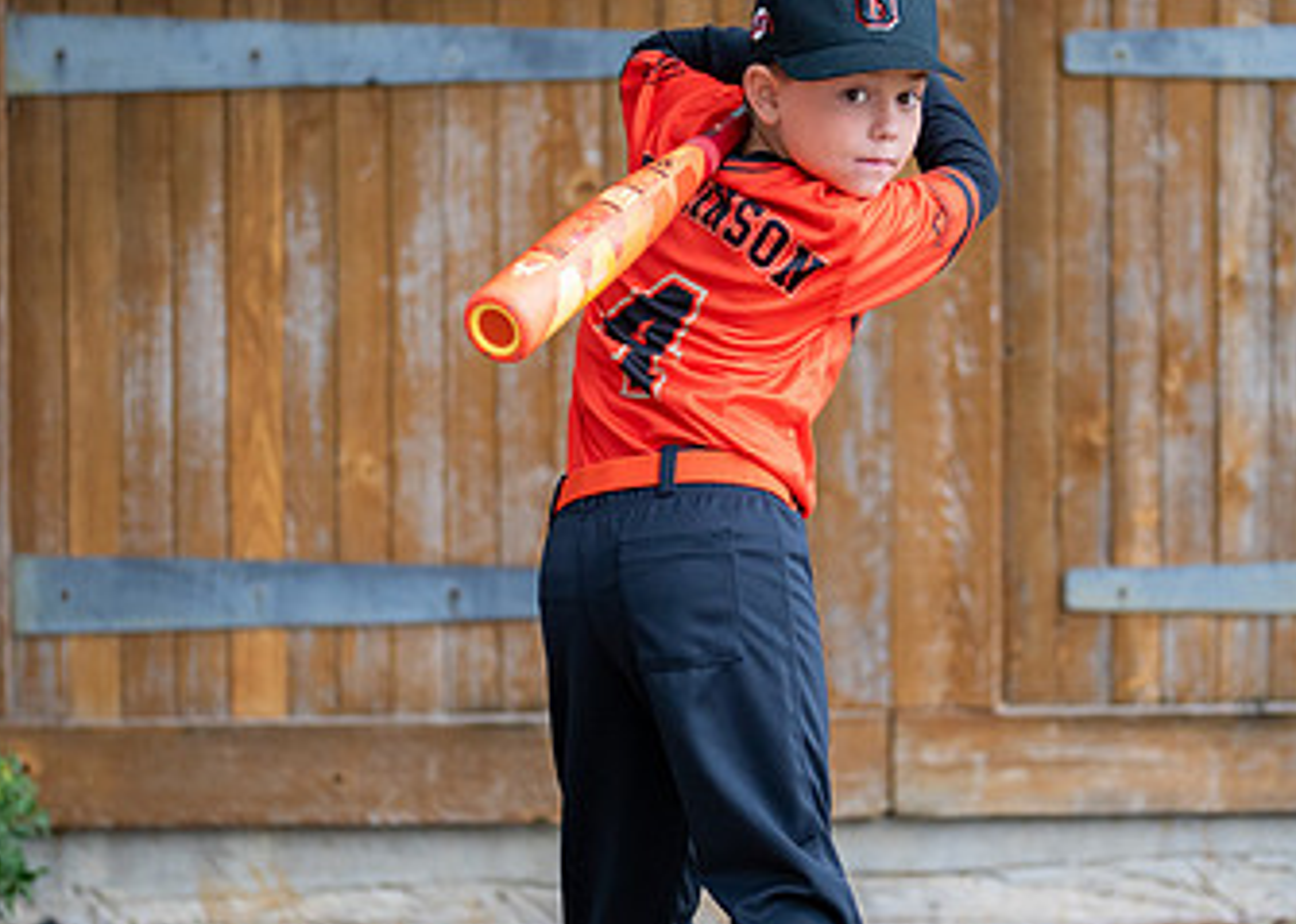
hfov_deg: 17.7
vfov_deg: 12.7
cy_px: 449
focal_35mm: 113
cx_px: 779
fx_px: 4158
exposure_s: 1/800
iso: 400
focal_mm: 50
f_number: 1.2
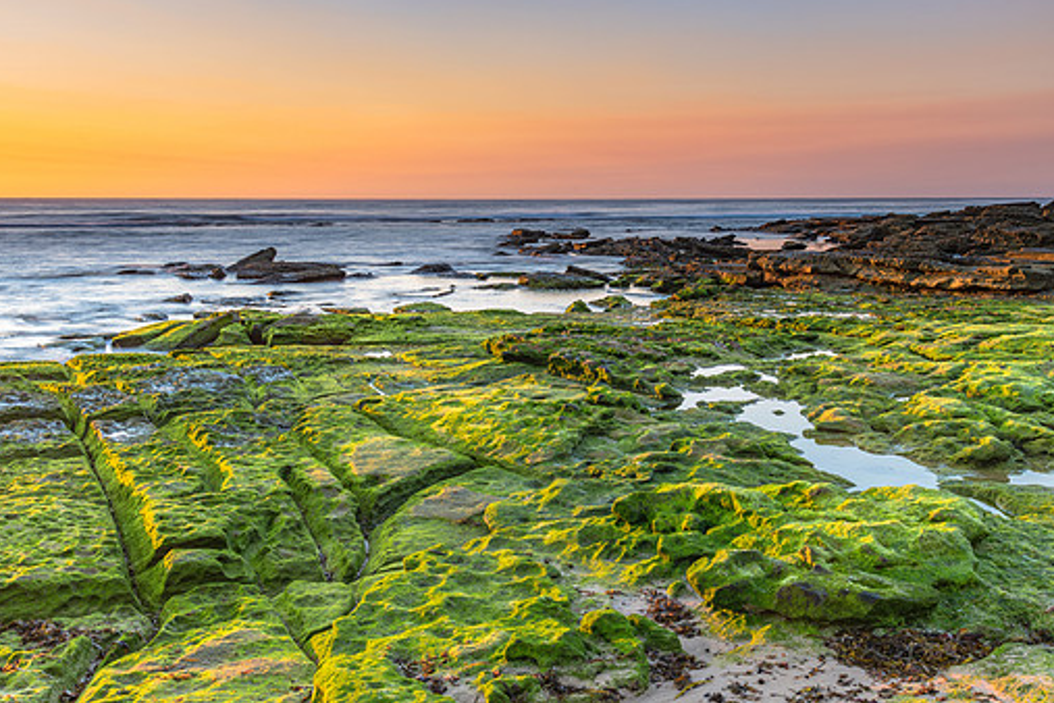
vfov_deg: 30.5
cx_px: 511
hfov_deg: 44.5
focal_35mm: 44
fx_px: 1288
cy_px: 357
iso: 31
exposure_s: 1.6
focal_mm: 38
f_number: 11
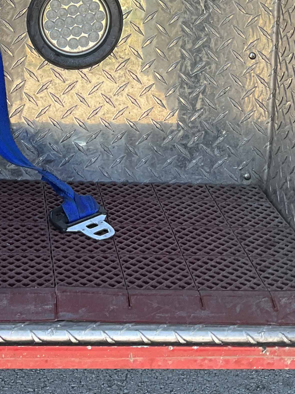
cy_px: -77
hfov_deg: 19.4
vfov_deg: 23.7
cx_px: 56
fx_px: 852
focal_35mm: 75
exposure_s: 1/122
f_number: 1.8
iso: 25
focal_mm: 3
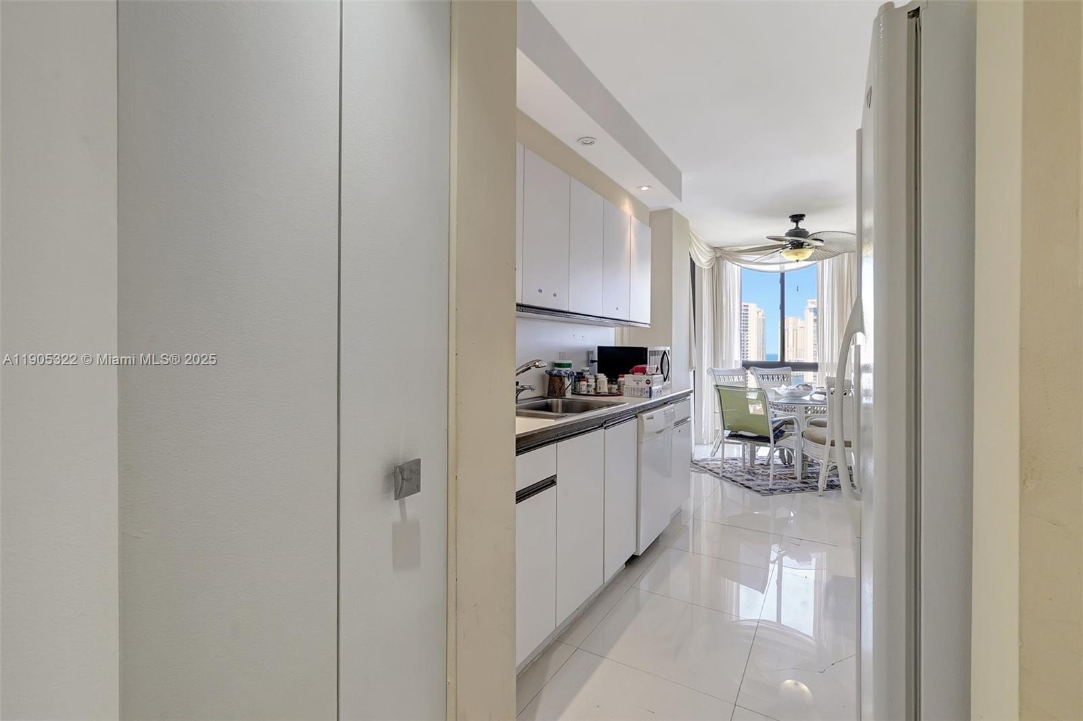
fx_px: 496
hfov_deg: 95.0
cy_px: 360
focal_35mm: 16
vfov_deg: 72.0
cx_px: 542
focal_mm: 16.5
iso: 640
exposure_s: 1/13
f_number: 13
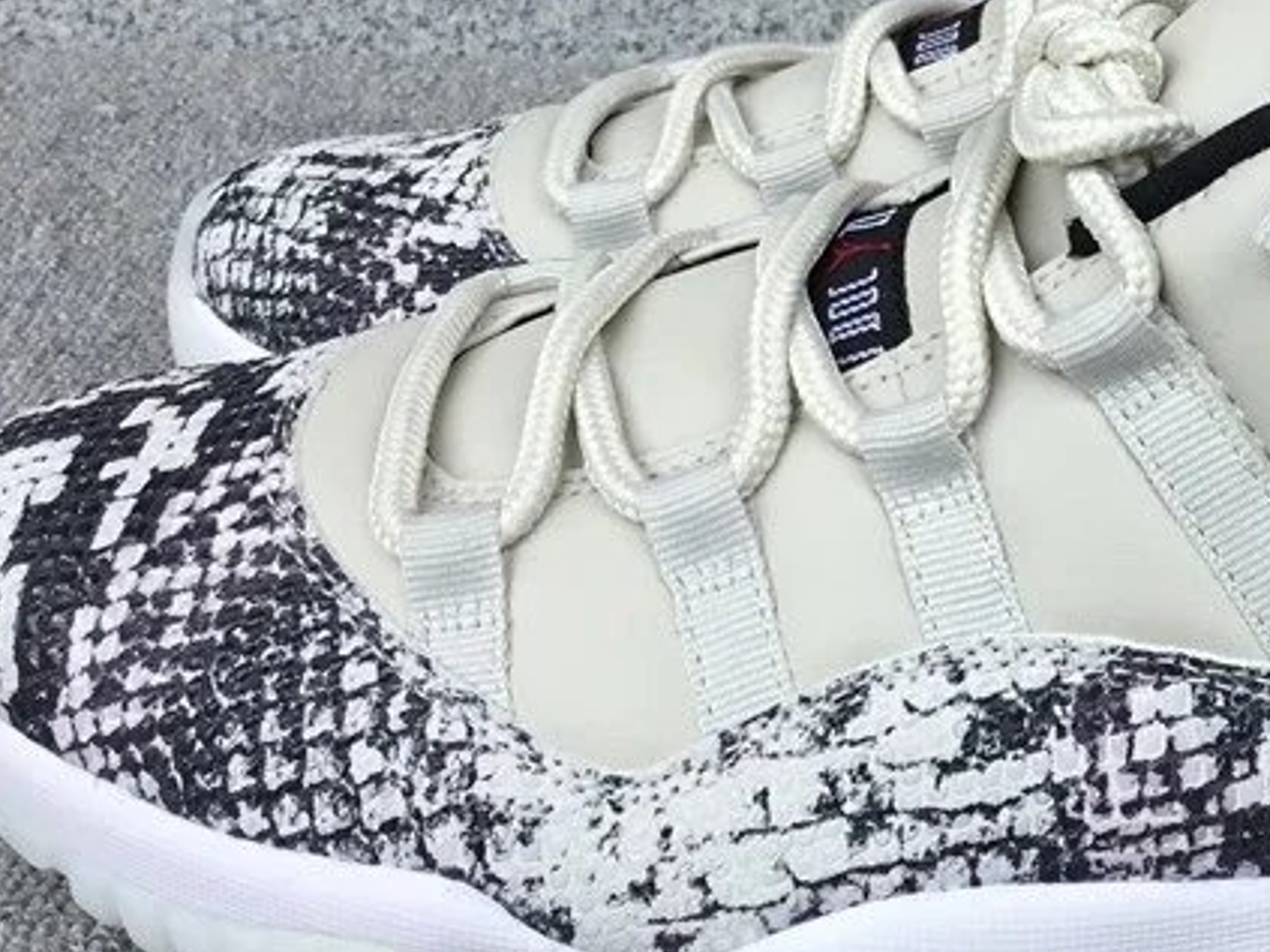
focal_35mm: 66
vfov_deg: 22.2
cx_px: 1024
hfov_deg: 28.7
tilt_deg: -25.3
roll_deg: -1.2
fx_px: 2421
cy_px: 377
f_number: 2.4
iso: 25
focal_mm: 3.3
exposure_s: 1/362
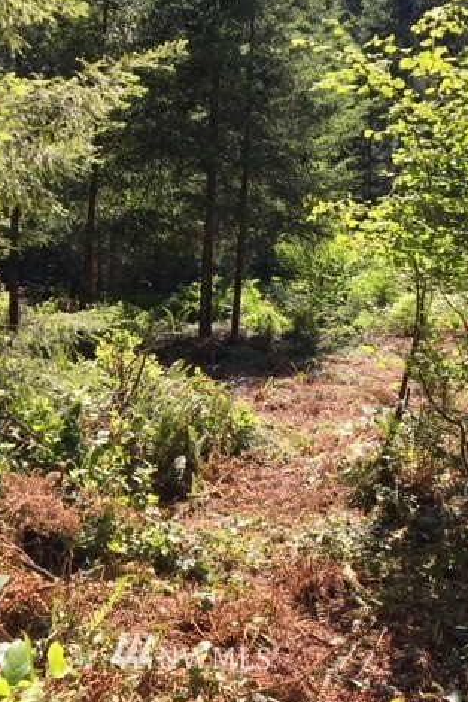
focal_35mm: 41
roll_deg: -1.2
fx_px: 799
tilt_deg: -1.6
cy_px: 350
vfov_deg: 47.4
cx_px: 194
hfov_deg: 32.6
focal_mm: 4.15
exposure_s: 1/499
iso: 25
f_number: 2.2
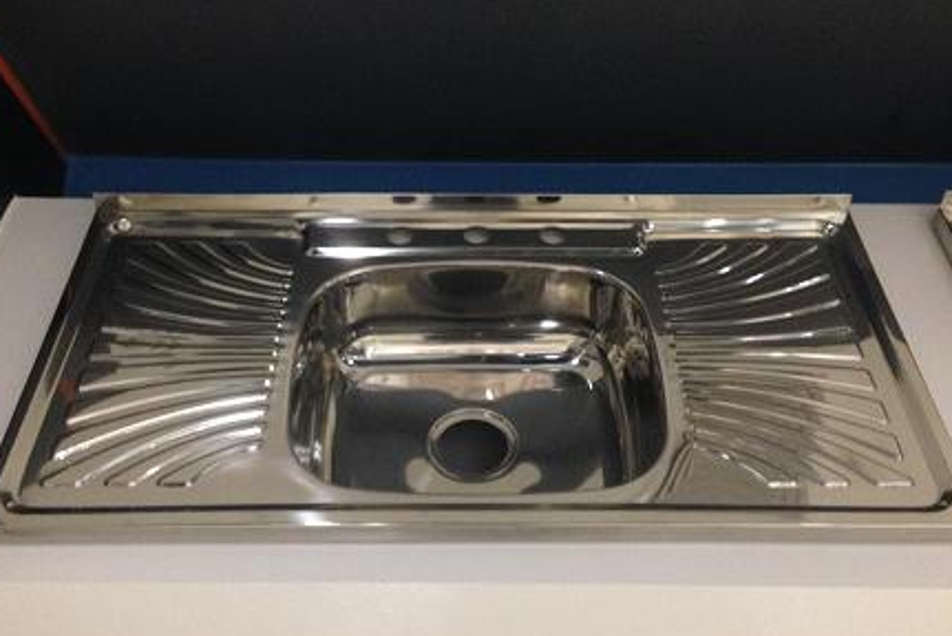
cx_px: 475
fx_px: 1032
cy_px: 327
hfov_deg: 49.5
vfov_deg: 34.3
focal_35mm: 39
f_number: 2.4
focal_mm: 4.12
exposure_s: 1/20
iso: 200
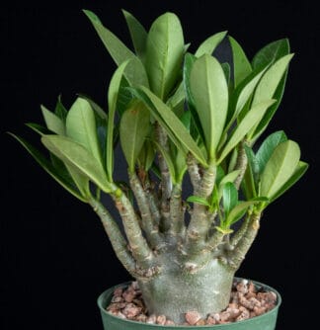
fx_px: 866
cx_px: 212
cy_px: 167
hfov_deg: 20.9
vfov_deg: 21.6
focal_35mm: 82
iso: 100
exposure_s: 6
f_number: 36
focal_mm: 60
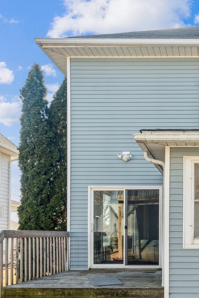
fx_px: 265
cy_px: 189
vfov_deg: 57.9
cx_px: 213
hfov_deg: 35.7
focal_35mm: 32
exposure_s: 1/160
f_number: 10
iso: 400
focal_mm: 16
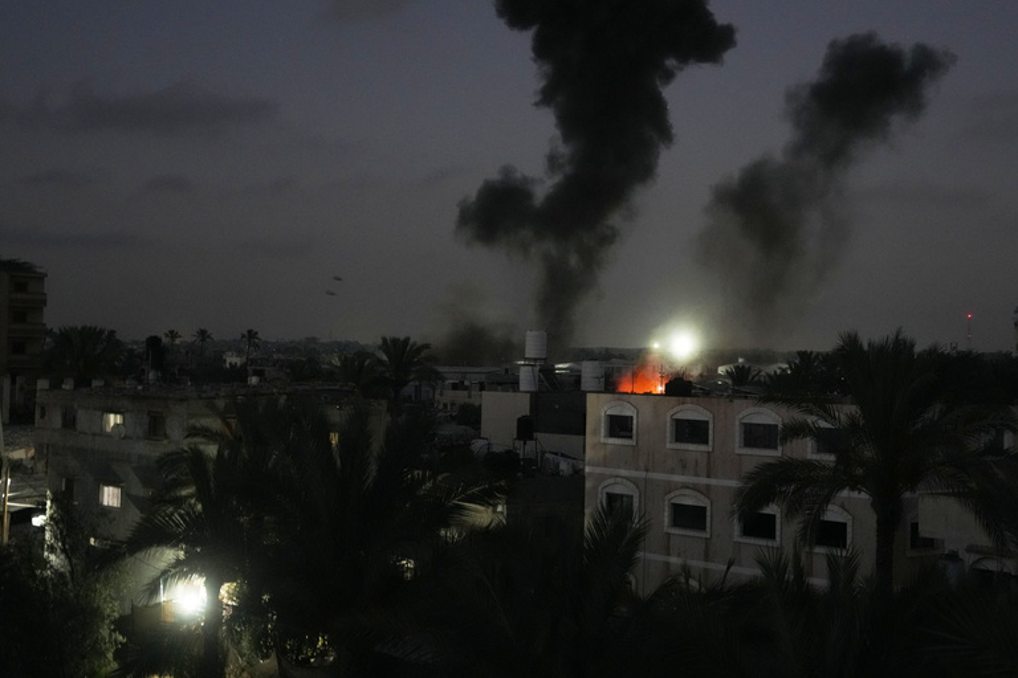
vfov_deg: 23.7
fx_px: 1614
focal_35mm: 57
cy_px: 310
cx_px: 591
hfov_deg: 34.9
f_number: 2.8
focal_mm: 42.8
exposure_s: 1/20
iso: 5000
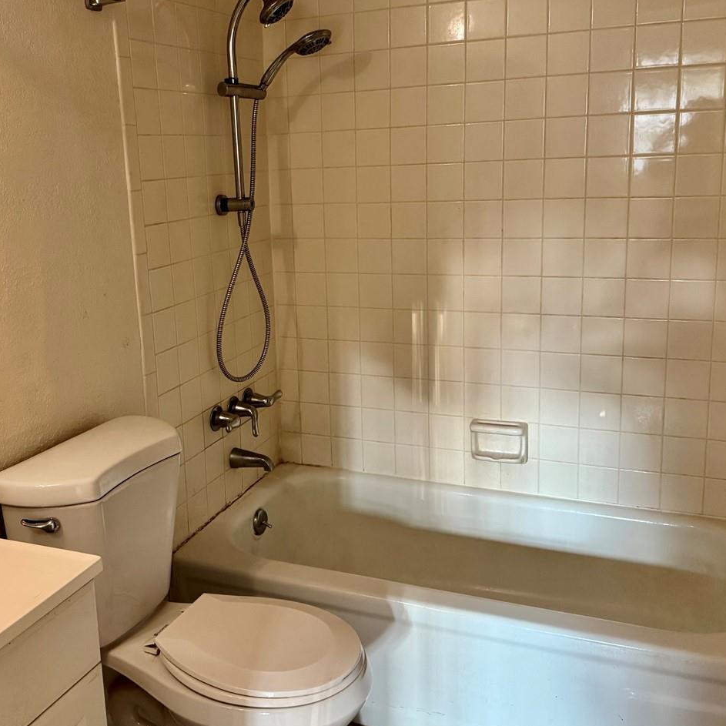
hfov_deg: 45.7
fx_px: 854
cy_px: 325
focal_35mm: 36
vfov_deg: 46.0
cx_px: 281
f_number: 1.78
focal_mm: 6.76
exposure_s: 1/60
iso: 500
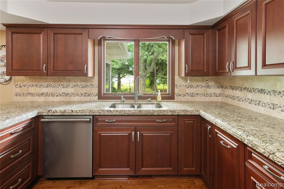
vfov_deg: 70.5
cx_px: 142
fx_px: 134
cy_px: 94
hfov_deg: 93.3
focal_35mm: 17
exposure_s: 4
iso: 320
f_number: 9
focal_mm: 17
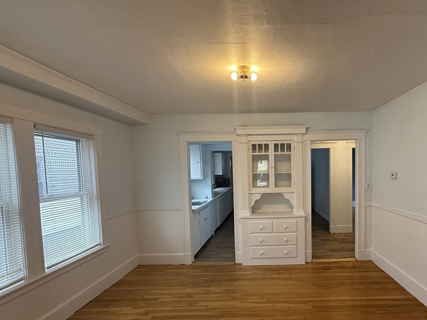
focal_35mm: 19
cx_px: 270
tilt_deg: -3.4
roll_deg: +1.3
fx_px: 234
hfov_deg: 82.9
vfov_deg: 68.3
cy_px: 182
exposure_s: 1/120
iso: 320
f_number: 2.2
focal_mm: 2.22
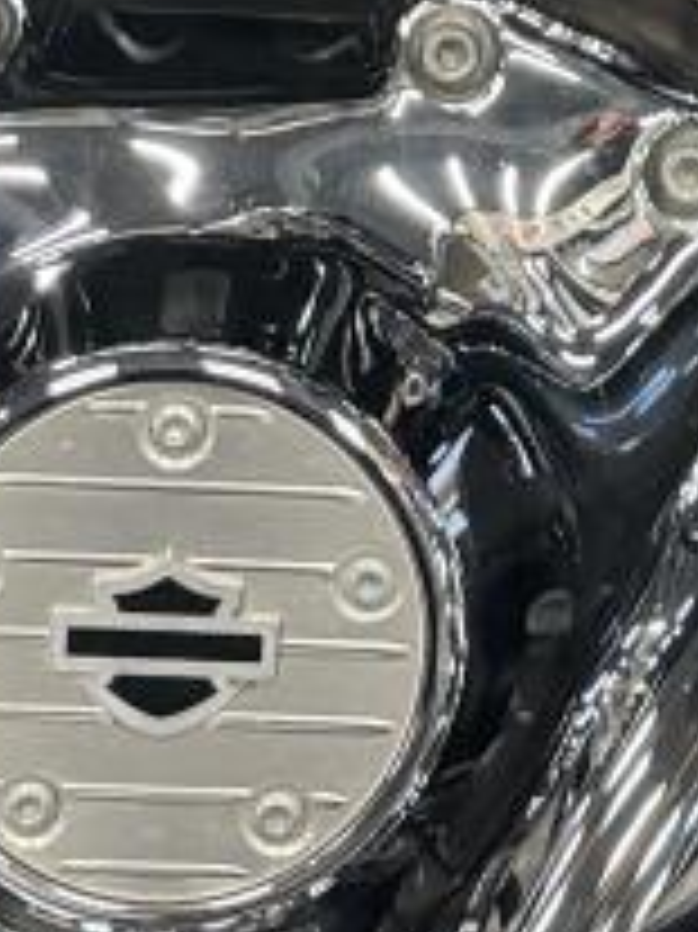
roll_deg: +1.3
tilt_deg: -15.8
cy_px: -630
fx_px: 4683
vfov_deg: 10.8
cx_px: 592
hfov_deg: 8.5
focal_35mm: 174
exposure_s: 1/60
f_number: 1.78
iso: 250
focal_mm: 6.76
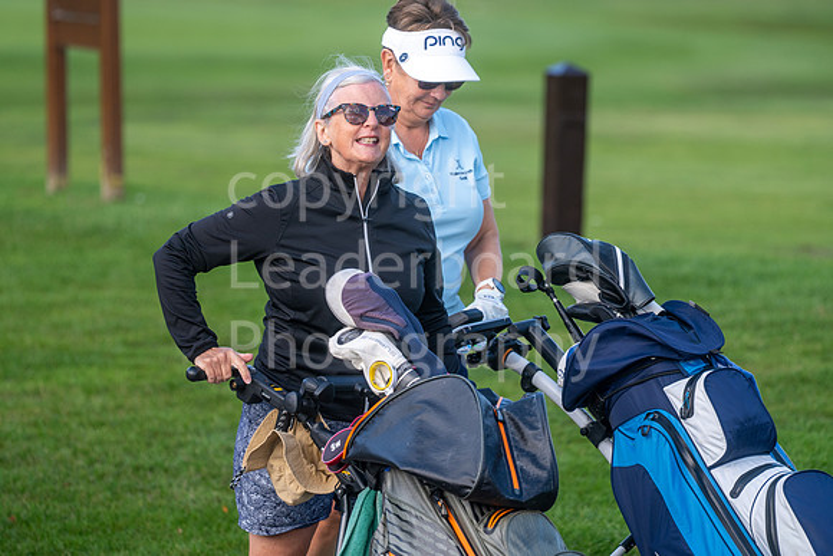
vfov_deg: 4.2
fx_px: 7591
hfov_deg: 6.3
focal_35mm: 328
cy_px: 252
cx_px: 378
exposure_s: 1/800
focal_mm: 300
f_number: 5
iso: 500
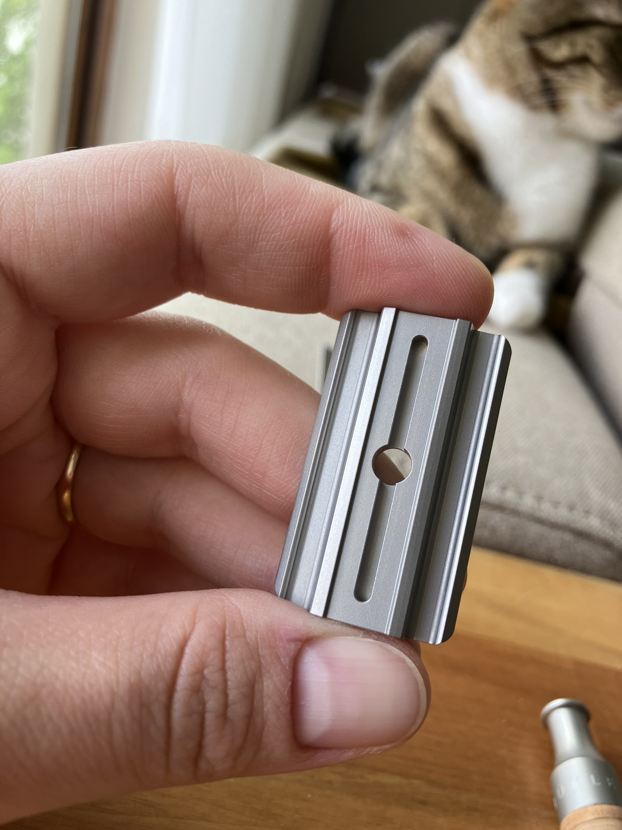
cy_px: 415
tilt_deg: -26.1
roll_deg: -16.9
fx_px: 671
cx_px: 311
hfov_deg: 49.7
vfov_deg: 63.4
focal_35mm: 28
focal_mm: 3.99
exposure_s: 1/121
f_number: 1.8
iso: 32
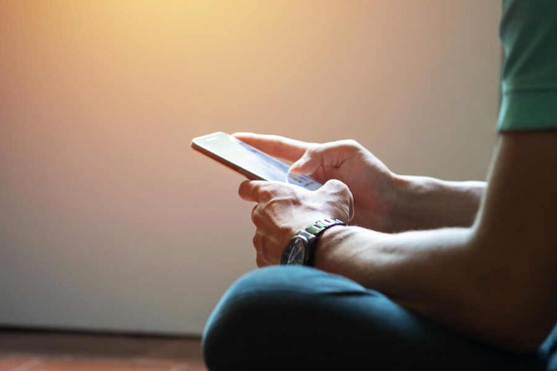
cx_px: 278
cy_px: 186
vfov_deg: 15.2
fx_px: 1392
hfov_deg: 22.6
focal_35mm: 90
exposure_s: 1/35
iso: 320
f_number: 2.4
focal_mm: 60
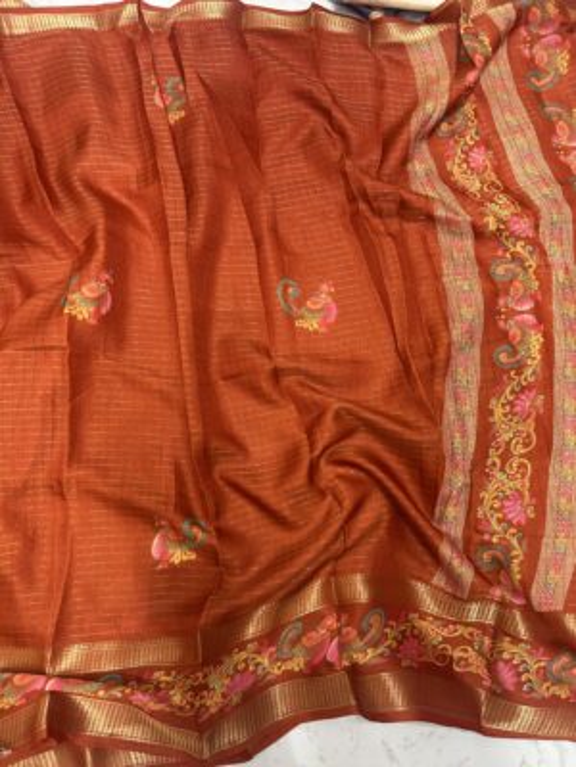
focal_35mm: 26
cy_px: 384
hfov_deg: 53.1
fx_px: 577
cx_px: 288
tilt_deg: -79.7
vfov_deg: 67.3
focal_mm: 5.7
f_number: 1.5
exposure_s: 1/50
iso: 160
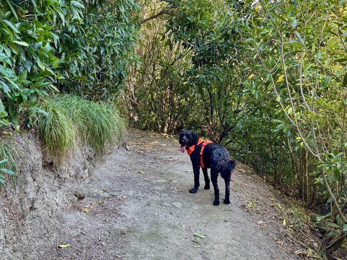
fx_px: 401
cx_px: 165
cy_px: 98
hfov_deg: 46.8
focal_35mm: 40
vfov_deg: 35.8
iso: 160
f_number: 1.78
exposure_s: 1/121
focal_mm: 6.76
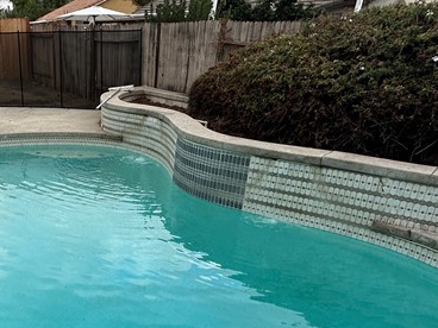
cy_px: 265
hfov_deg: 43.8
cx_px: 45
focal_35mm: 39
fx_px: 493
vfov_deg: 35.6
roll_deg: +2.0
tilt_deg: -25.6
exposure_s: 1/415
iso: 40
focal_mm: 2.22
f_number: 2.2
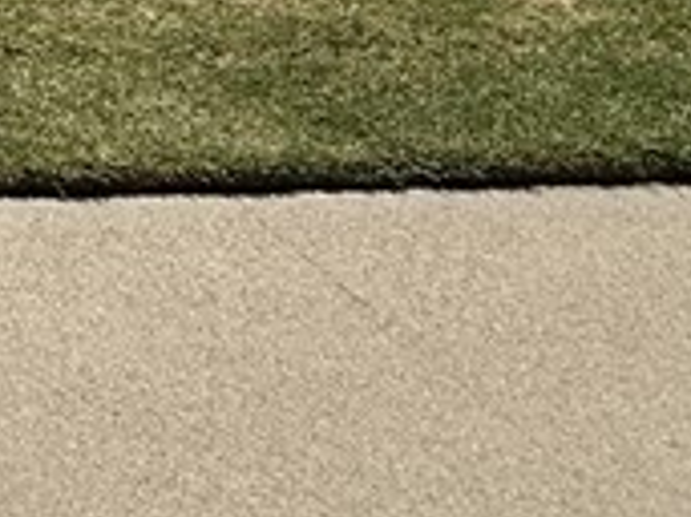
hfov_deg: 16.0
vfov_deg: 13.3
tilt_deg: +2.4
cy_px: -703
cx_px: -816
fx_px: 1676
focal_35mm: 84
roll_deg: -0.5
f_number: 2.2
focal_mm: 2.22
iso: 50
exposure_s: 1/3125
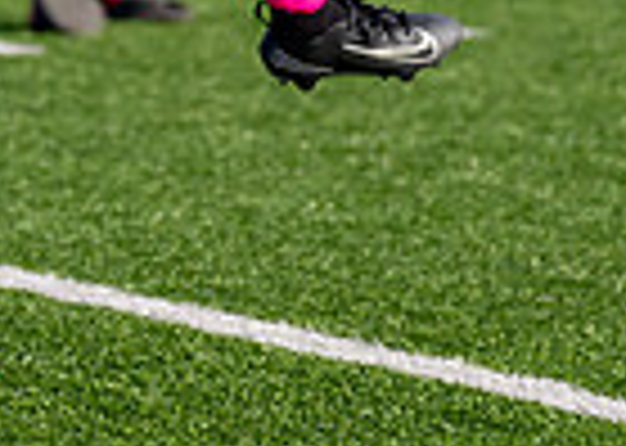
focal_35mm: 561
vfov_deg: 2.6
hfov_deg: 3.6
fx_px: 9964
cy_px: -386
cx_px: -224
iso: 320
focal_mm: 108
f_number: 2.8
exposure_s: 1/3200
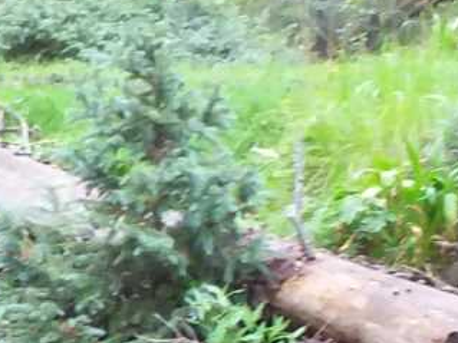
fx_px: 1230
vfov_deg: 15.3
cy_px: 418
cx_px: -155
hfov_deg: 19.3
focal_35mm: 93
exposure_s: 1/60
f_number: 1.9
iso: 50
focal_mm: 2.47
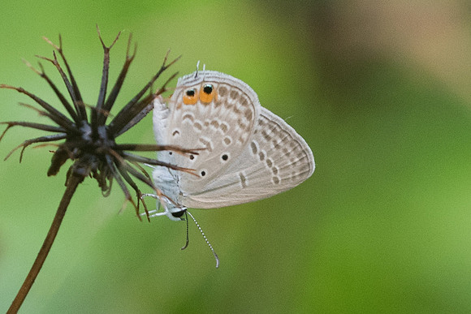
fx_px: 13234
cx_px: 236
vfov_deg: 1.4
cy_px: 179
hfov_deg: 2.0
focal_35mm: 1011
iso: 800
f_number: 5
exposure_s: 1/400
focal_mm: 150
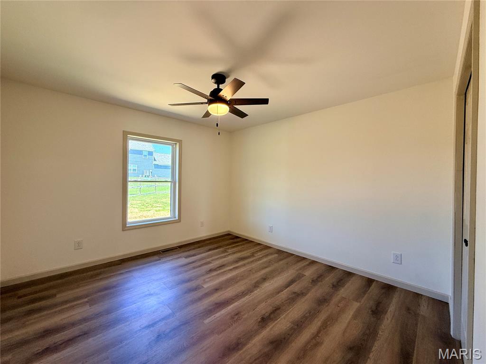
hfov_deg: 102.1
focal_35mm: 14
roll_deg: -0.8
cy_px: 182
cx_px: 243
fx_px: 197
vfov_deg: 85.7
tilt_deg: -0.6
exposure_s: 1/99
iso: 160
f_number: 2.2
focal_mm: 2.22
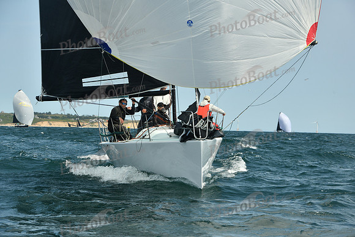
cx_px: 178
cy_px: 118
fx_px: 1203
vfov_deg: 11.2
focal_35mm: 122
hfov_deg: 16.8
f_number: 9
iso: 320
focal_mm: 122
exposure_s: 1/1250
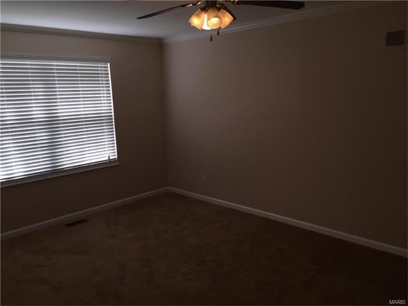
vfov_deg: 48.2
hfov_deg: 61.7
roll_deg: +1.7
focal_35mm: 29
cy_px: 153
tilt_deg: -10.9
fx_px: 342
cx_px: 204
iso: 32
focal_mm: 4.15
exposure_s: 1/37
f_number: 2.2
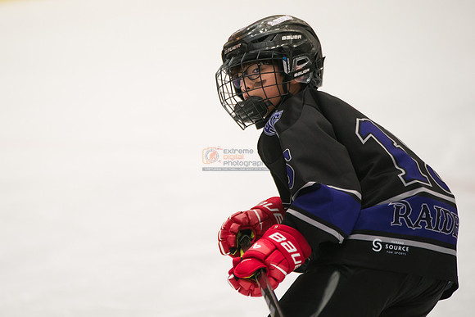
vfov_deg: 3.6
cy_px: 113
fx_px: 5106
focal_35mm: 387
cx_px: 169
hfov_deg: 5.3
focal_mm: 300
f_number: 3.2
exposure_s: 1/1250
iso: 2000
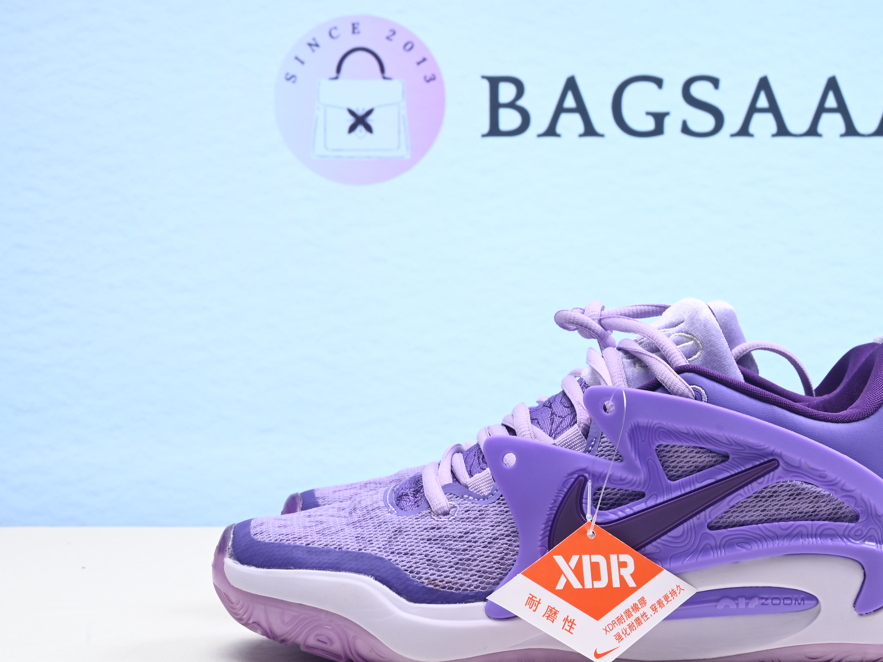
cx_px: 590
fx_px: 1531
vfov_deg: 24.4
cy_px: 309
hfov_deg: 31.9
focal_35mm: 60
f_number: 16
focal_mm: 37
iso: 100
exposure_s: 1/2
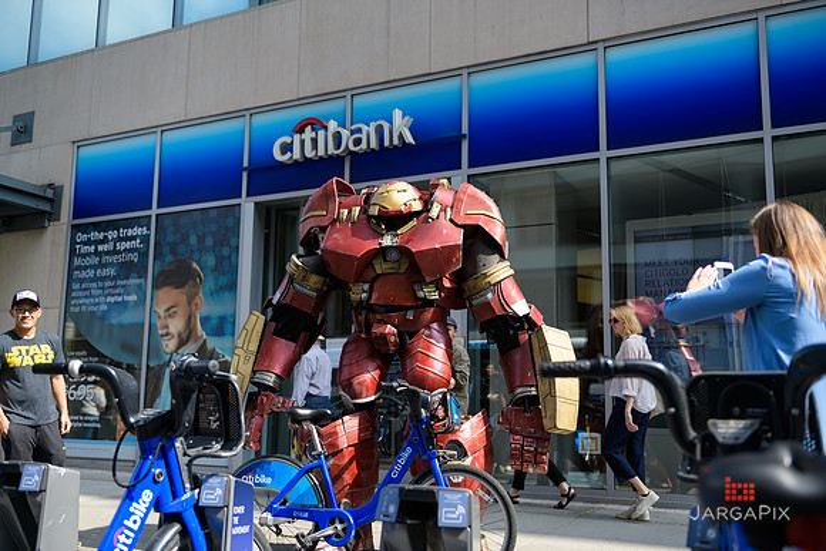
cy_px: 276
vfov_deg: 36.9
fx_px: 826
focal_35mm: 36
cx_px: 413
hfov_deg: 53.1
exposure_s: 1/1250
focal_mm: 36
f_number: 3.2
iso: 200
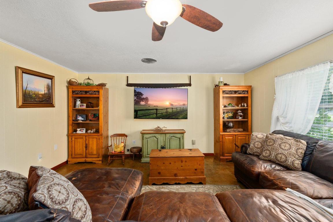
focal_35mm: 15
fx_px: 139
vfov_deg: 77.3
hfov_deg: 100.4
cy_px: 111
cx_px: 166
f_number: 8
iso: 500
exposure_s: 1/1.67
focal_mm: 10
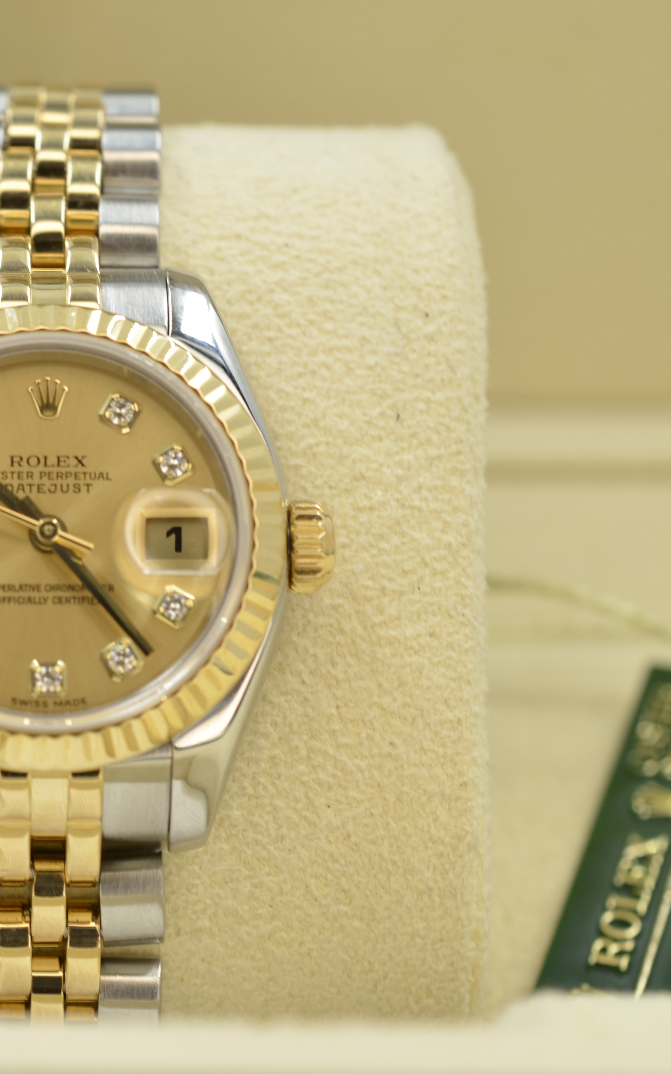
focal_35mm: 93
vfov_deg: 22.3
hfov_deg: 13.9
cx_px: 18
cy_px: 538
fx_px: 2721
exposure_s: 1/50
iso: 100
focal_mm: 40
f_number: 8
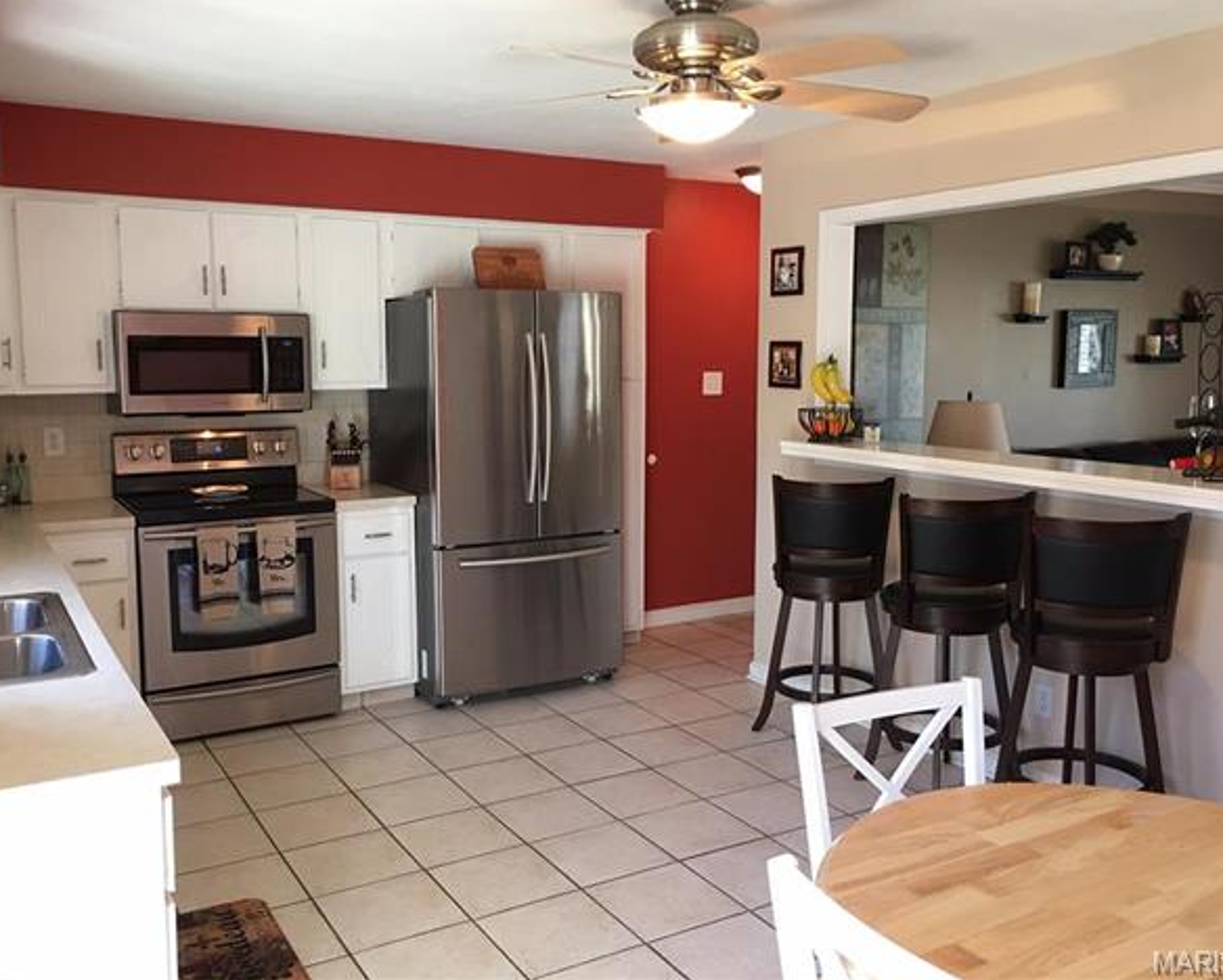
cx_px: 580
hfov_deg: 57.1
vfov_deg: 47.2
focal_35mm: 31
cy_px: 480
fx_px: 1123
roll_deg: -0.8
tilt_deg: -5.5
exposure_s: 1/15
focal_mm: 4.15
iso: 40
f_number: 2.2
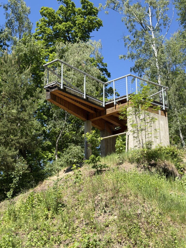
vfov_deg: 39.7
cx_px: 93
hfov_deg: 30.3
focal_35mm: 48
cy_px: 124
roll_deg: +0.5
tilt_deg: +20.0
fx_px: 344
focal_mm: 6.76
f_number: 1.78
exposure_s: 1/2146
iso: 64
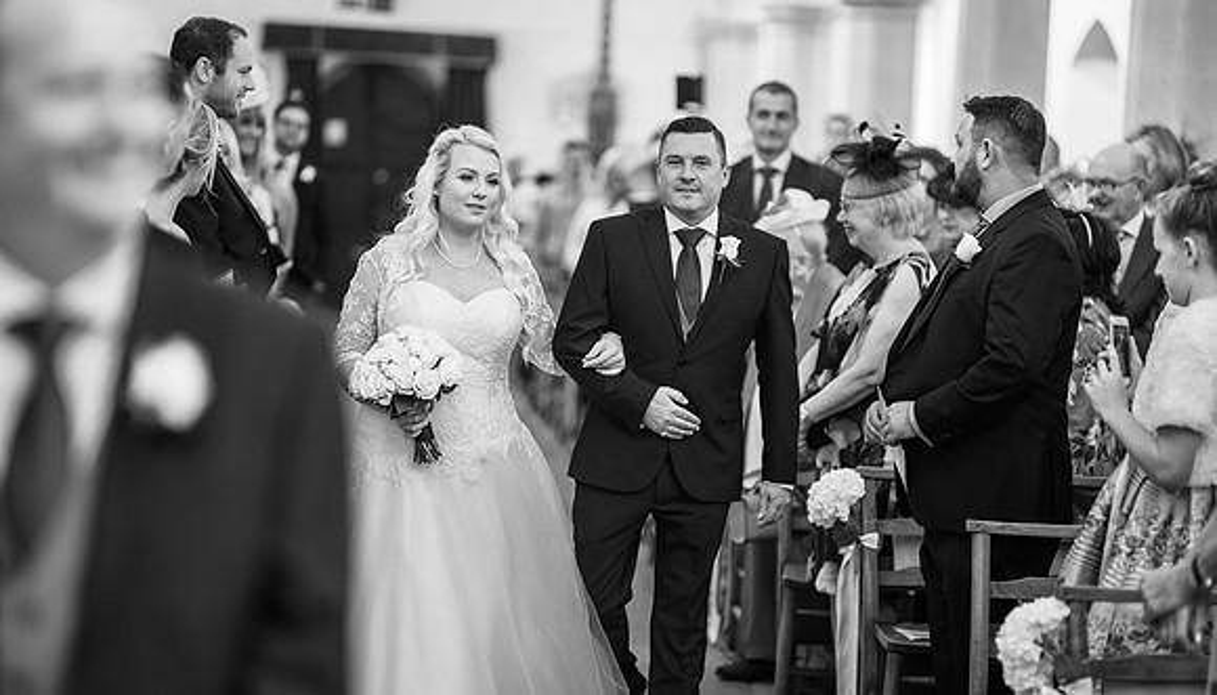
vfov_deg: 13.5
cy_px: 375
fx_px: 2924
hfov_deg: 23.5
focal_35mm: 90
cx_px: 608
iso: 800
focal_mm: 85
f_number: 1.4
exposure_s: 1/160
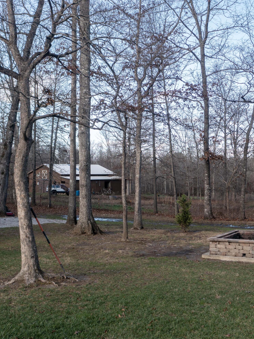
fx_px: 401
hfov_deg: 33.6
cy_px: 172
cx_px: 218
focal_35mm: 41
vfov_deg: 45.8
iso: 100
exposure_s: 1/200
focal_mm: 10.26
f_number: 3.2
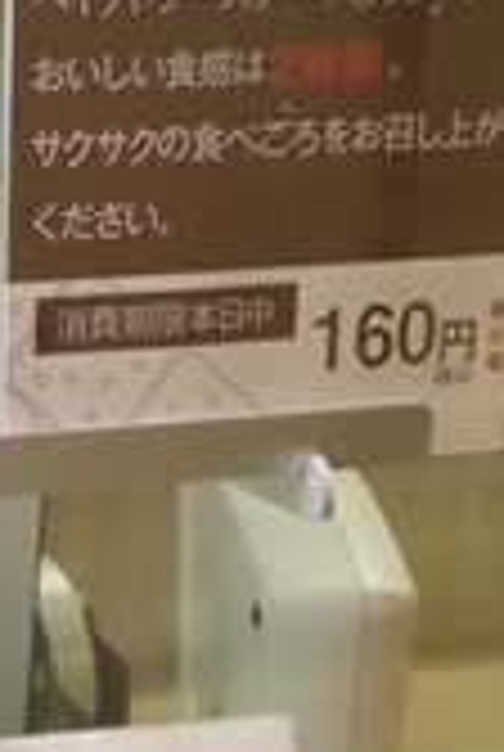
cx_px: -524
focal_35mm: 144
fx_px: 3011
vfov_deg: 14.2
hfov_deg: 9.0
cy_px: 468
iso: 1600
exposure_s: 1/80
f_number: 5.6
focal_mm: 32.5
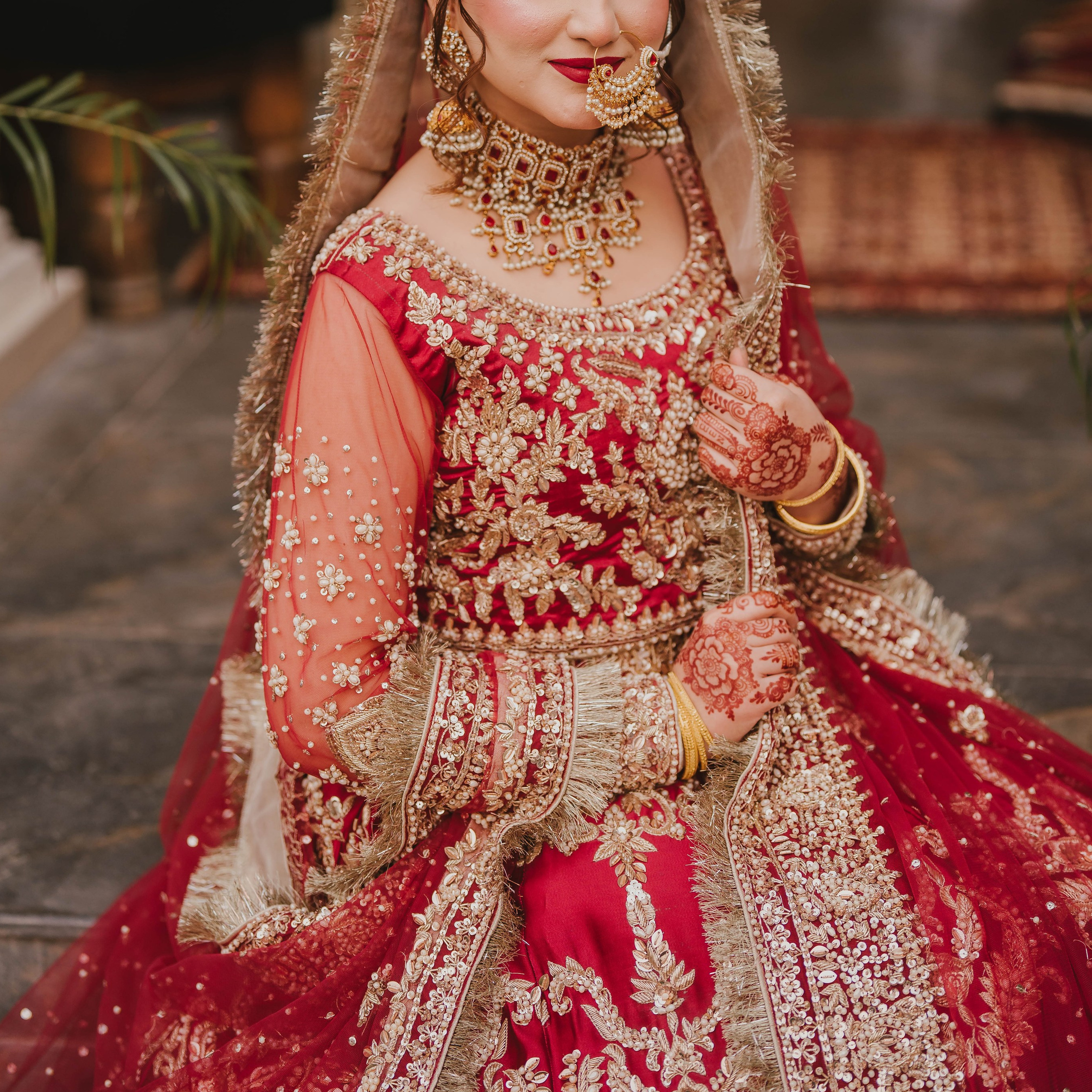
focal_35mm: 64
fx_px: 2284
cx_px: 546
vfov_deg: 26.6
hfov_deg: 26.9
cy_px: 320
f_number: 1.8
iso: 250
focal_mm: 50
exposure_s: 1/200
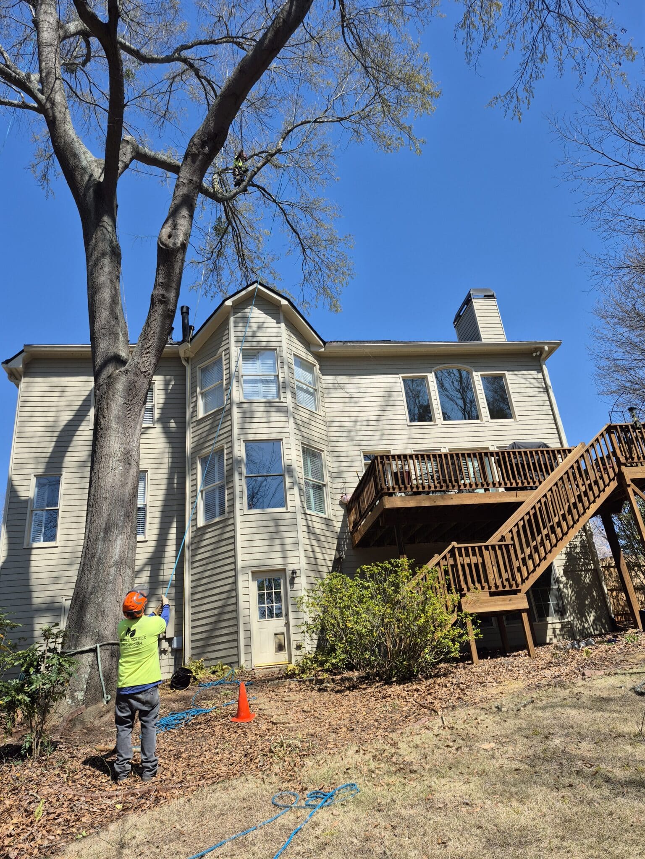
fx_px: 571
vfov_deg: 73.9
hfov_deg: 58.9
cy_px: 430
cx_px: 322
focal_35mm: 23
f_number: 1.8
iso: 25
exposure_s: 1/1524
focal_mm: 5.4
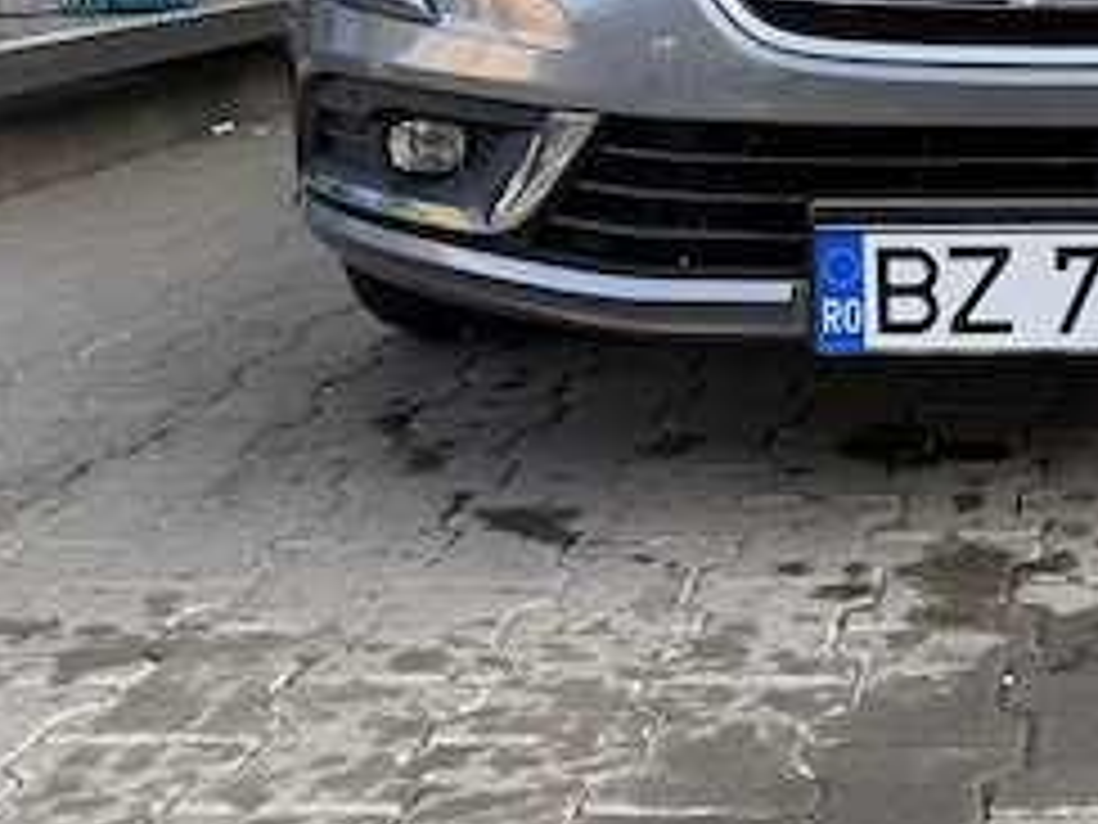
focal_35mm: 59
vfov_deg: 23.3
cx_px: 1084
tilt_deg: -2.0
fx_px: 1871
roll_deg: +0.9
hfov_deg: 30.5
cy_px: -77
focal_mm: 6.76
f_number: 1.78
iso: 100
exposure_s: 1/433
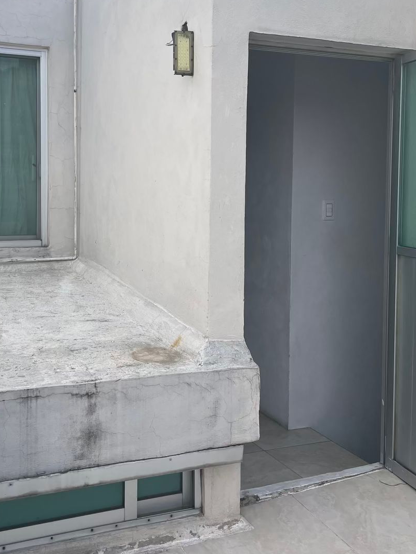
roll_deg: +0.2
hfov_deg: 36.4
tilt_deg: -2.5
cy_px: 218
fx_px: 625
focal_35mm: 39
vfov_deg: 47.6
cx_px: 140
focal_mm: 4.2
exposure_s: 1/2257
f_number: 1.6
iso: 32
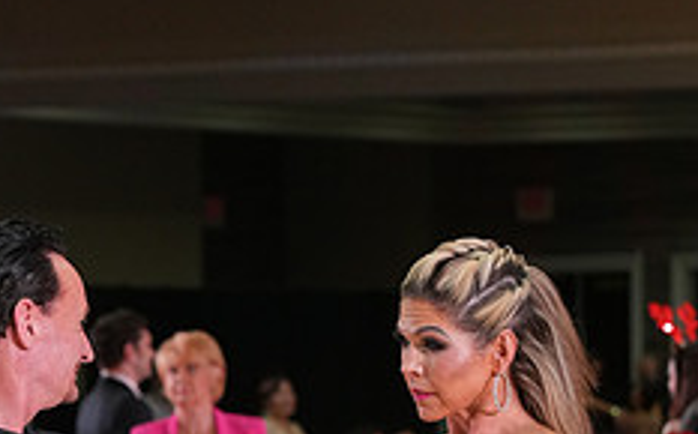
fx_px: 5358
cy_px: 805
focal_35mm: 282
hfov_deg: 7.5
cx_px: 295
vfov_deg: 4.6
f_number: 5.6
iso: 2500
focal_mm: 111
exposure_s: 1/200
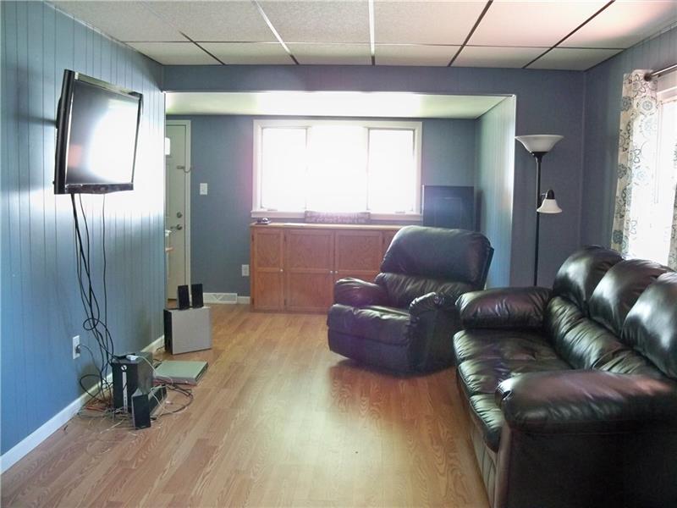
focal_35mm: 35
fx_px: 685
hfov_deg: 52.6
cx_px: 338
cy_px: 254
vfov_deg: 40.7
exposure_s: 1/25
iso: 400
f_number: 3.5
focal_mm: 6.2
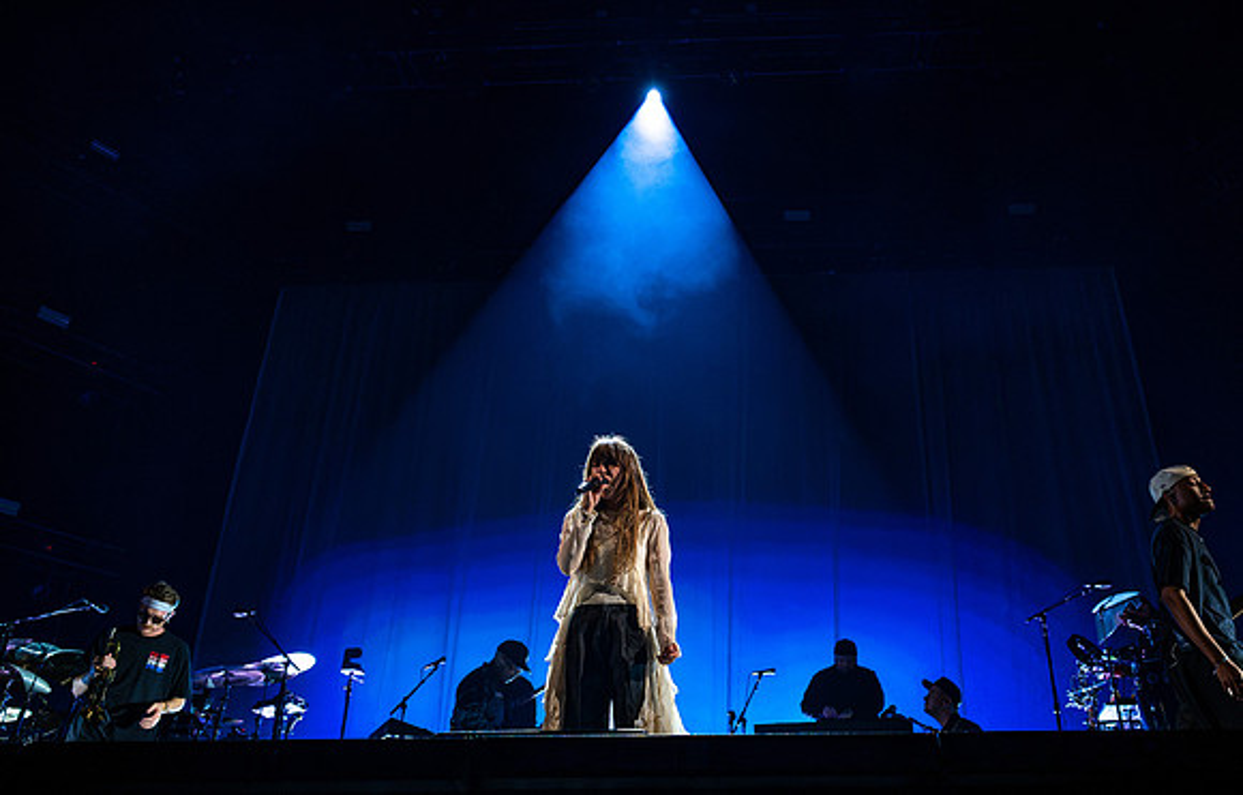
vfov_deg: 40.7
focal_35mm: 31
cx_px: 690
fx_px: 1071
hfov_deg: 60.1
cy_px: 407
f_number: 3.2
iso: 1000
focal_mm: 24
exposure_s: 1/400
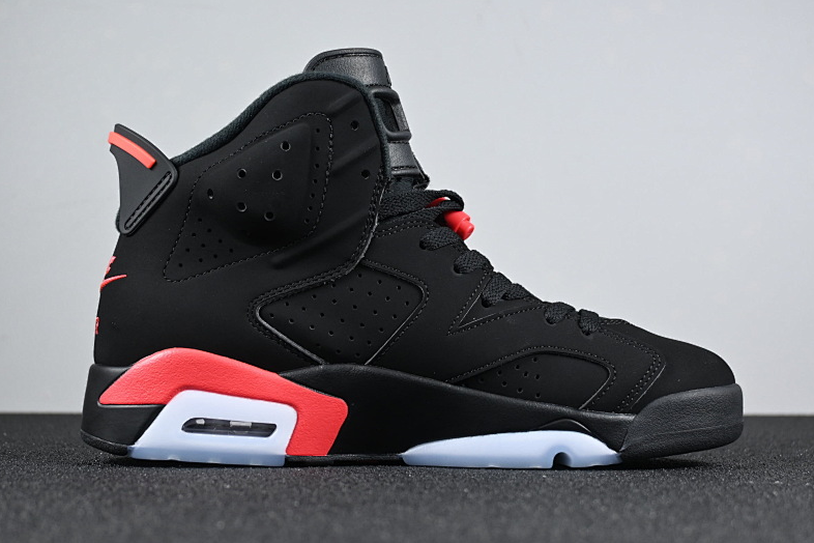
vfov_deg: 24.0
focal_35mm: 57
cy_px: 274
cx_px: 409
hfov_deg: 35.3
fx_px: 1278
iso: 720
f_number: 5.3
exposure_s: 1/125
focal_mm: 37
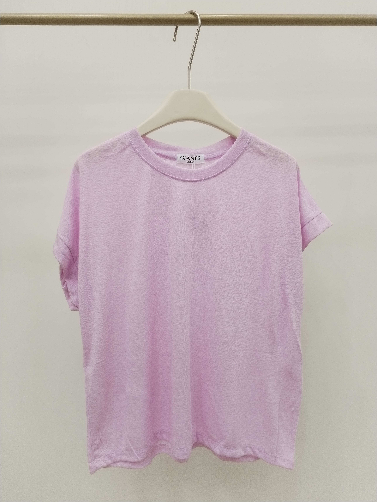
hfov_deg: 48.2
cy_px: 251
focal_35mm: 29
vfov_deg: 61.7
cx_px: 188
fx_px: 421
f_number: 1.8
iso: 184
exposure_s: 1/100
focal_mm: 4.75
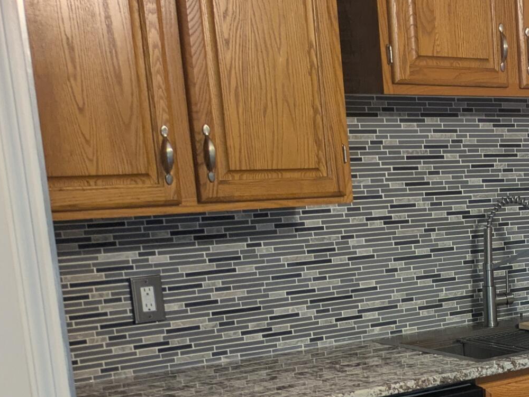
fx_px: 1147
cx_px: 755
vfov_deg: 19.1
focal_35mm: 75
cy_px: 390
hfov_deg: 22.2
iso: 99
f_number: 1.89
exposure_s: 1/60
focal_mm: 5.43
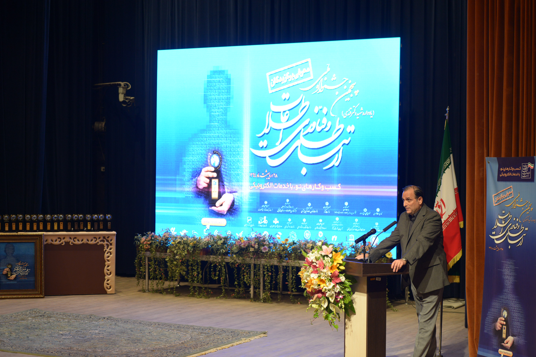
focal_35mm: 70
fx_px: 1042
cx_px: 268
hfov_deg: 28.8
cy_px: 178
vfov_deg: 19.5
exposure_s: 1/80
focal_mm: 70
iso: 1000
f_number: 3.2
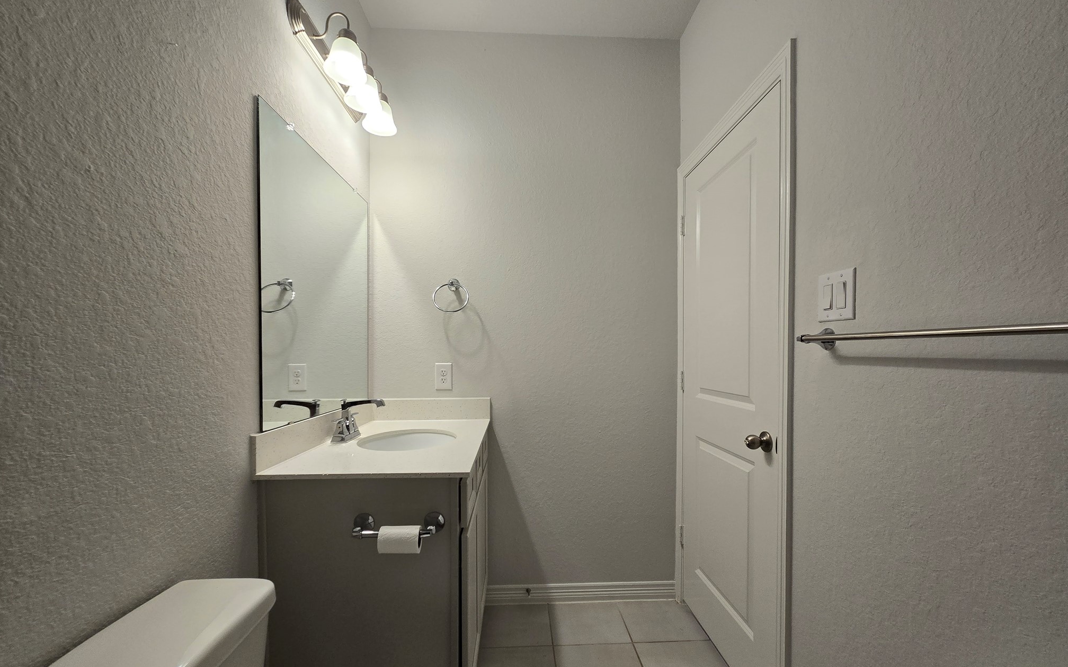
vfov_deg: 78.5
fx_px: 407
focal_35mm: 14
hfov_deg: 105.3
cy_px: 358
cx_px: 538
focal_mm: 2.2
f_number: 2.2
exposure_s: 1/60
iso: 80
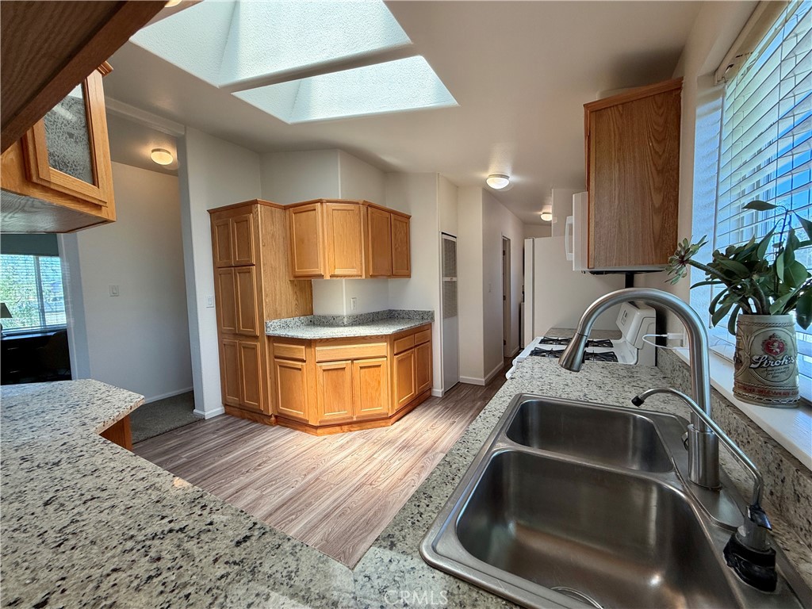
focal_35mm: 14
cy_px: 304
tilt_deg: -2.6
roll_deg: +1.0
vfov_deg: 85.7
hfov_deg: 102.1
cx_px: 406
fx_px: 328
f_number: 2.2
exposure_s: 1/120
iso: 80
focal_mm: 2.22
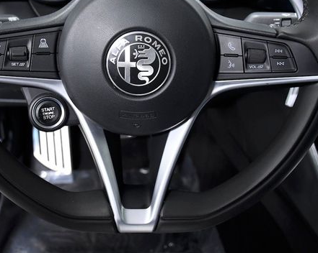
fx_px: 423
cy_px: 102
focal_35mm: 45
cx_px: 137
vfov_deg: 33.3
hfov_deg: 41.1
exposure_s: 1/80
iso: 2500
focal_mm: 22
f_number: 4.5
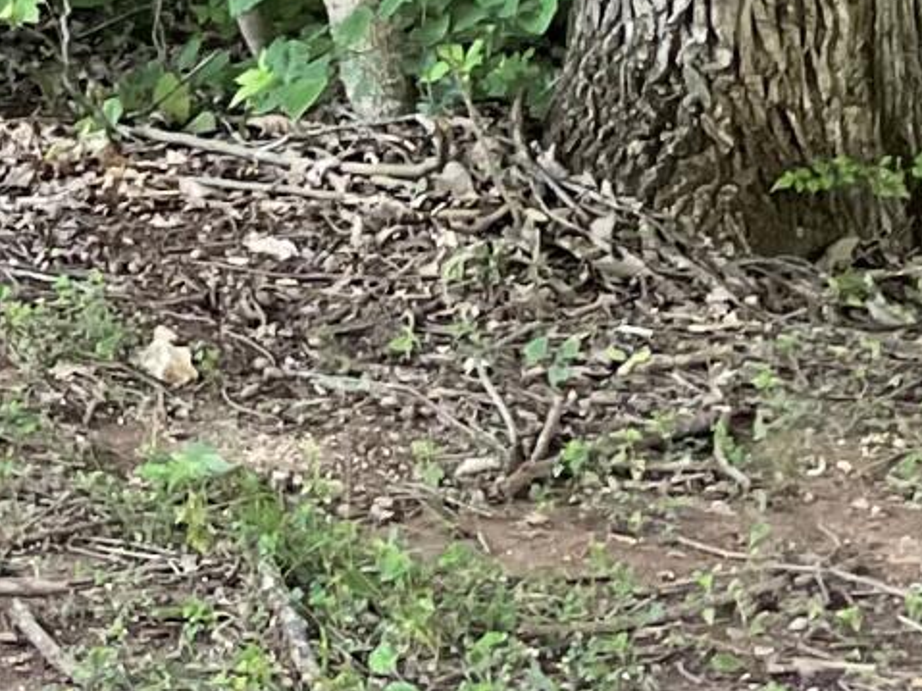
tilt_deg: +2.3
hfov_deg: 11.2
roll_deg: +4.1
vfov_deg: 8.5
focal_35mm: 163
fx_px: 4340
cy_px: -822
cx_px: -828
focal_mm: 4.2
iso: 125
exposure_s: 1/111
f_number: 1.6
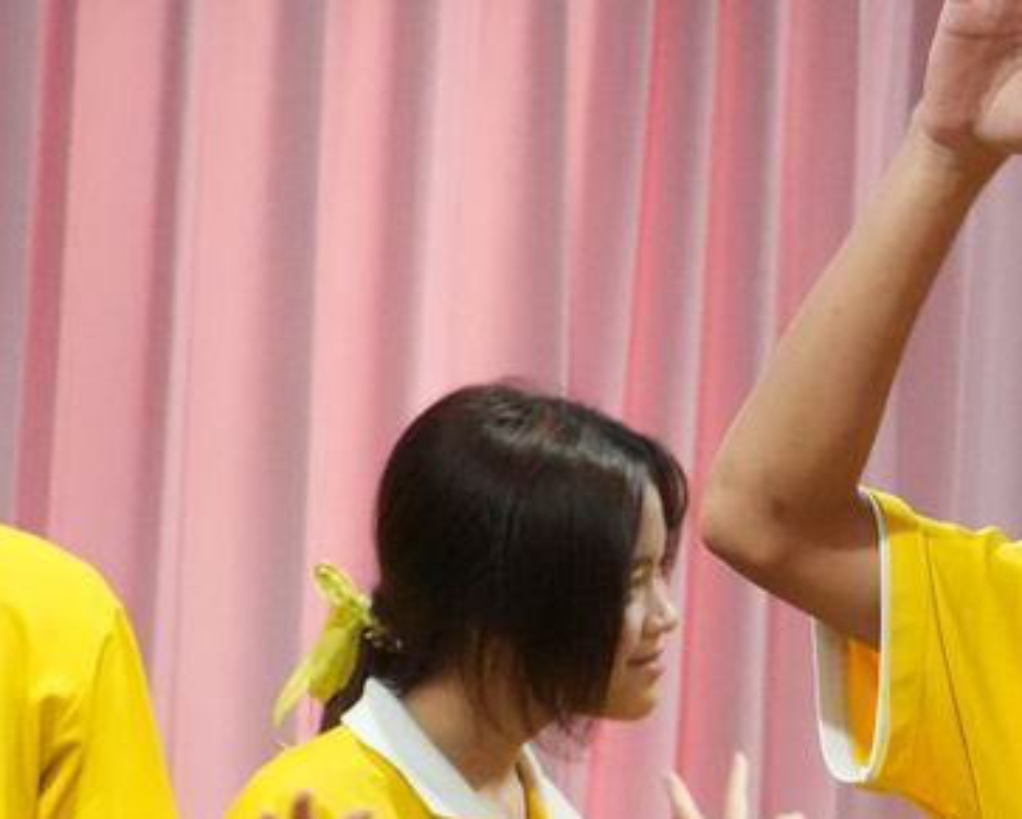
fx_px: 10292
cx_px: 1485
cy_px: 718
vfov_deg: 4.6
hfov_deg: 5.6
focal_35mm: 340
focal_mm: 78
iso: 10000
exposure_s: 1/125
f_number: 5.6
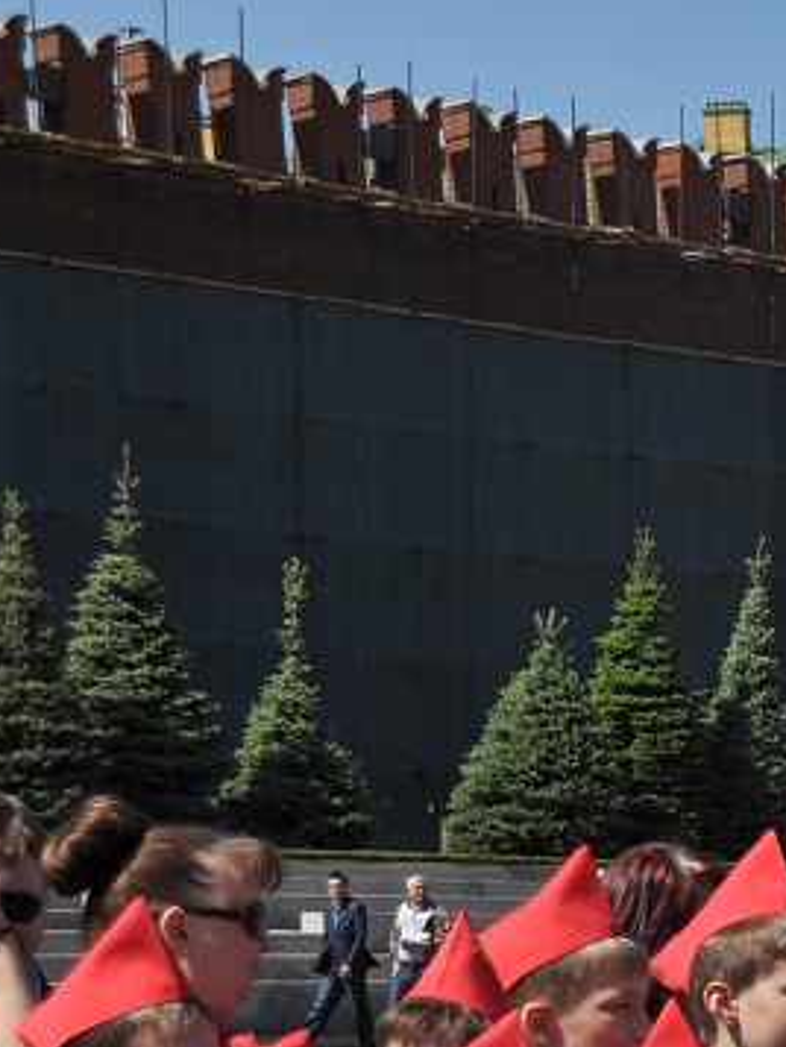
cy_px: 1057
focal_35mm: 166
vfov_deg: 11.8
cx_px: 1512
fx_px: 5023
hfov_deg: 8.5
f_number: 5.6
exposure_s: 1/1000
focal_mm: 32
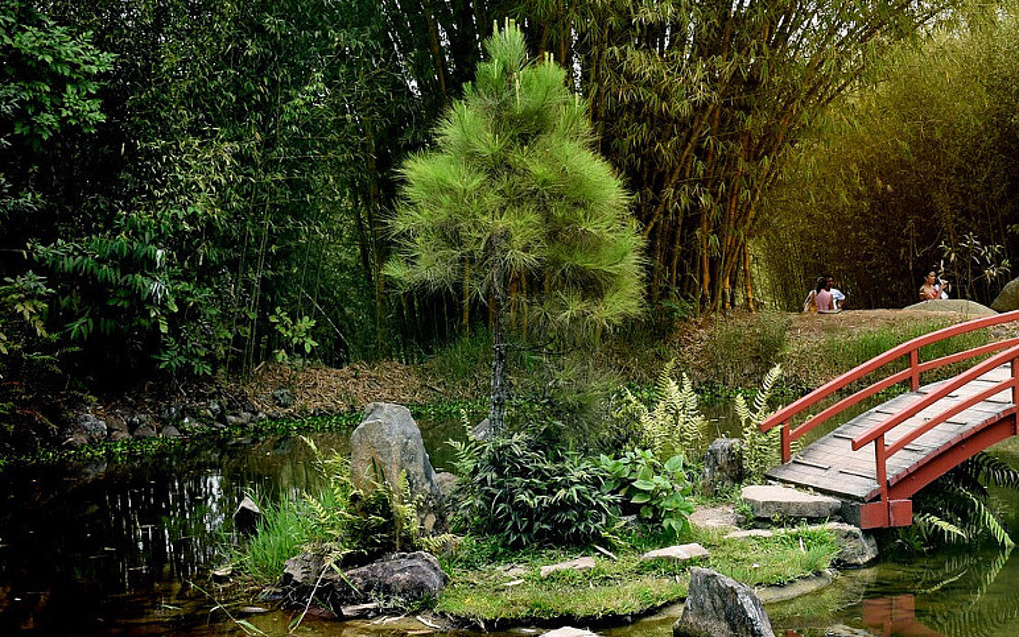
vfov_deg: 17.1
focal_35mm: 76
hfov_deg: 26.5
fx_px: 2111
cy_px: 157
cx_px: 865
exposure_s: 1/125
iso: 100
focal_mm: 24
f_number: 5.6
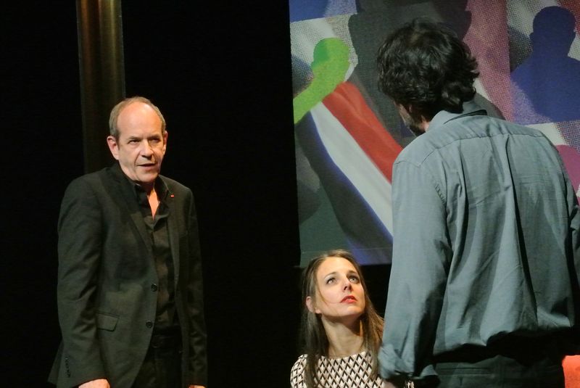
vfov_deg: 11.2
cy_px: 194
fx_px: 1983
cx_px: 290
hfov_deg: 16.6
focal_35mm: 123
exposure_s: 1/50
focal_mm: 45.9
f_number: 9
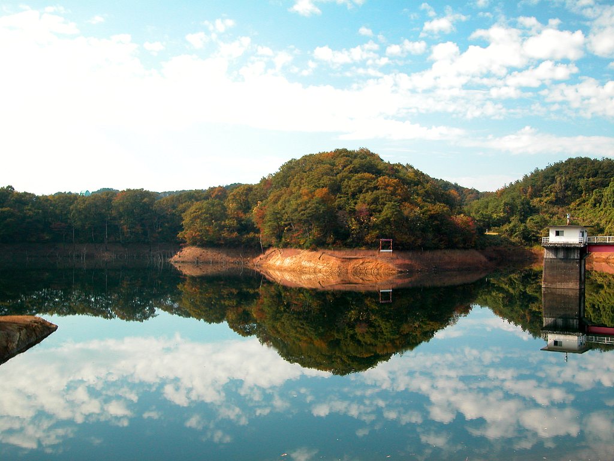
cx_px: 307
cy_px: 230
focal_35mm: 45
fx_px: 798
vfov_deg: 32.2
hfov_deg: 42.1
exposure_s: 1/148
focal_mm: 11.4
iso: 100
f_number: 3.3
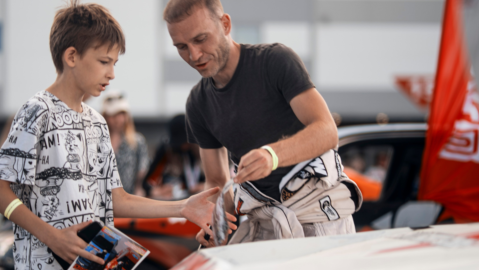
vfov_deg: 10.9
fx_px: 1410
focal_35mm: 111
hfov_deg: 19.3
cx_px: 189
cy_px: 134
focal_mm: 85
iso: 100
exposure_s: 1/100
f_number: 1.8
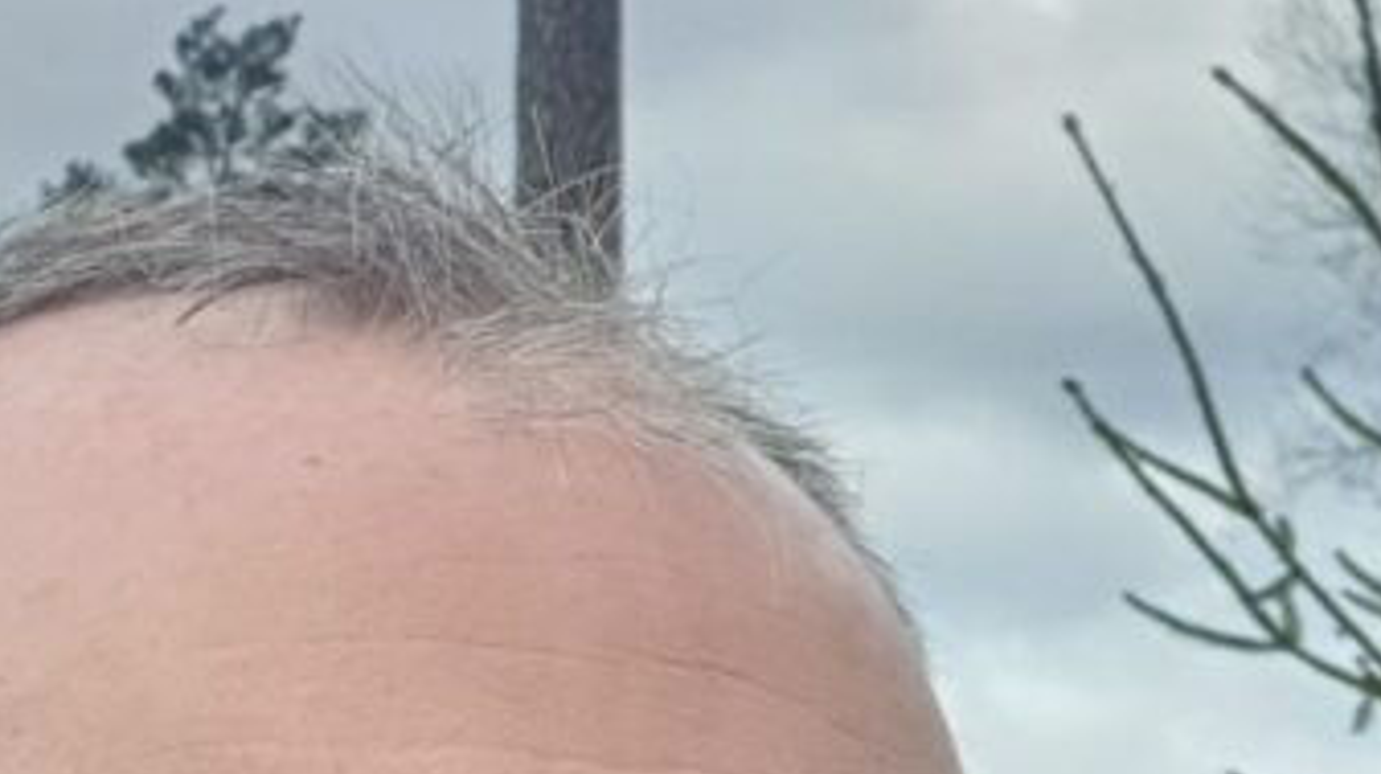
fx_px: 5635
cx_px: 2209
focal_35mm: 154
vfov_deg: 7.8
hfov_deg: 13.0
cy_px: 905
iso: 100
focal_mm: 2.92
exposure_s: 1/910
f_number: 1.7
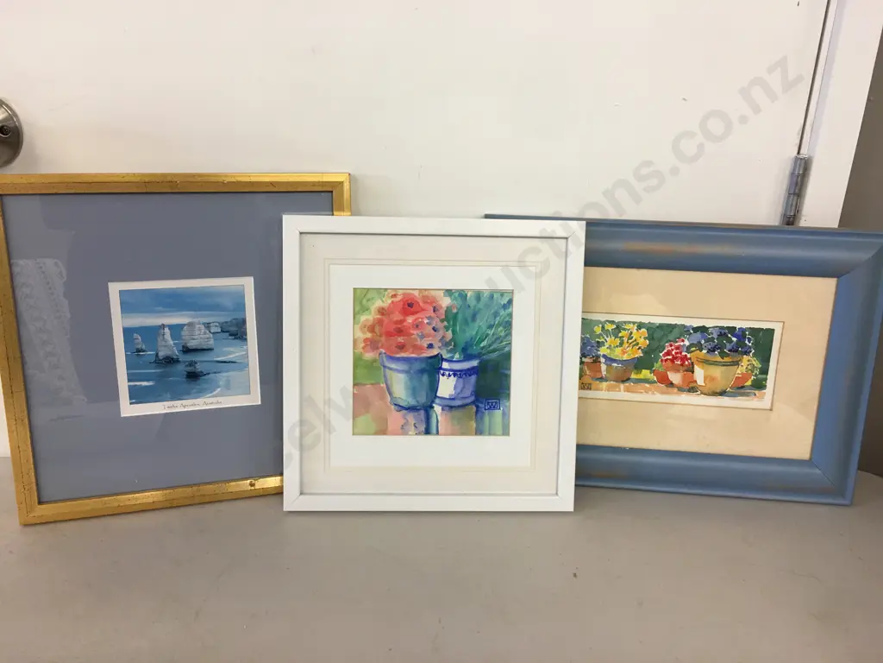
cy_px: 332
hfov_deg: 61.7
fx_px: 740
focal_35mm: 29
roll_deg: -2.3
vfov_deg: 48.2
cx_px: 442
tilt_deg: -19.2
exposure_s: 1/33
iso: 50
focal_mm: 4.15
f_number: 2.2
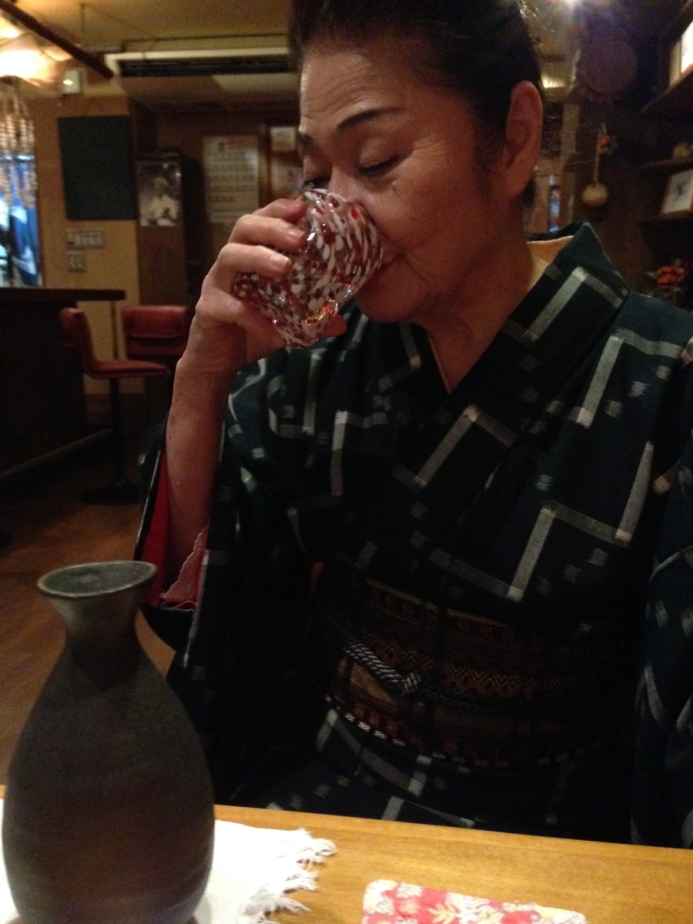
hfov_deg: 42.9
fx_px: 881
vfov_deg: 55.4
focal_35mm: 33
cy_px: 462
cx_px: 346
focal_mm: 4.12
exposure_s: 1/15
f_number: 2.4
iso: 800
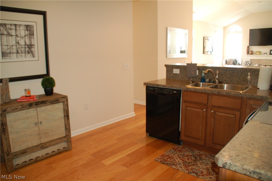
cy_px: 90
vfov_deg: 47.8
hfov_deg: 67.4
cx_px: 136
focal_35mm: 27
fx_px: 204
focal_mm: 18
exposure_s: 1/60
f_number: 3.5
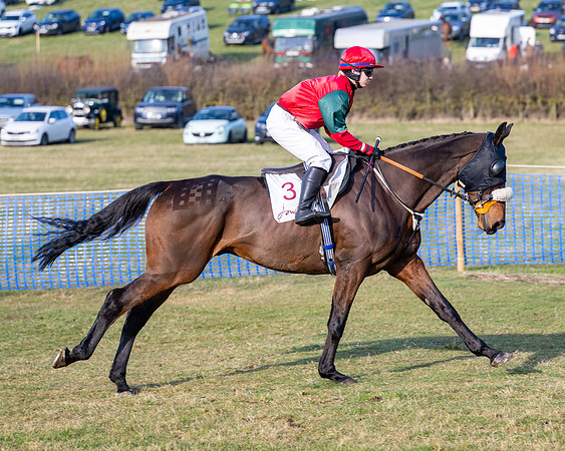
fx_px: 2746
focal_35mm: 164
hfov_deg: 11.7
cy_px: 223
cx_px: 309
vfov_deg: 9.4
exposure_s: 1/1000
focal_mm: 96
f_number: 2.8
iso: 125
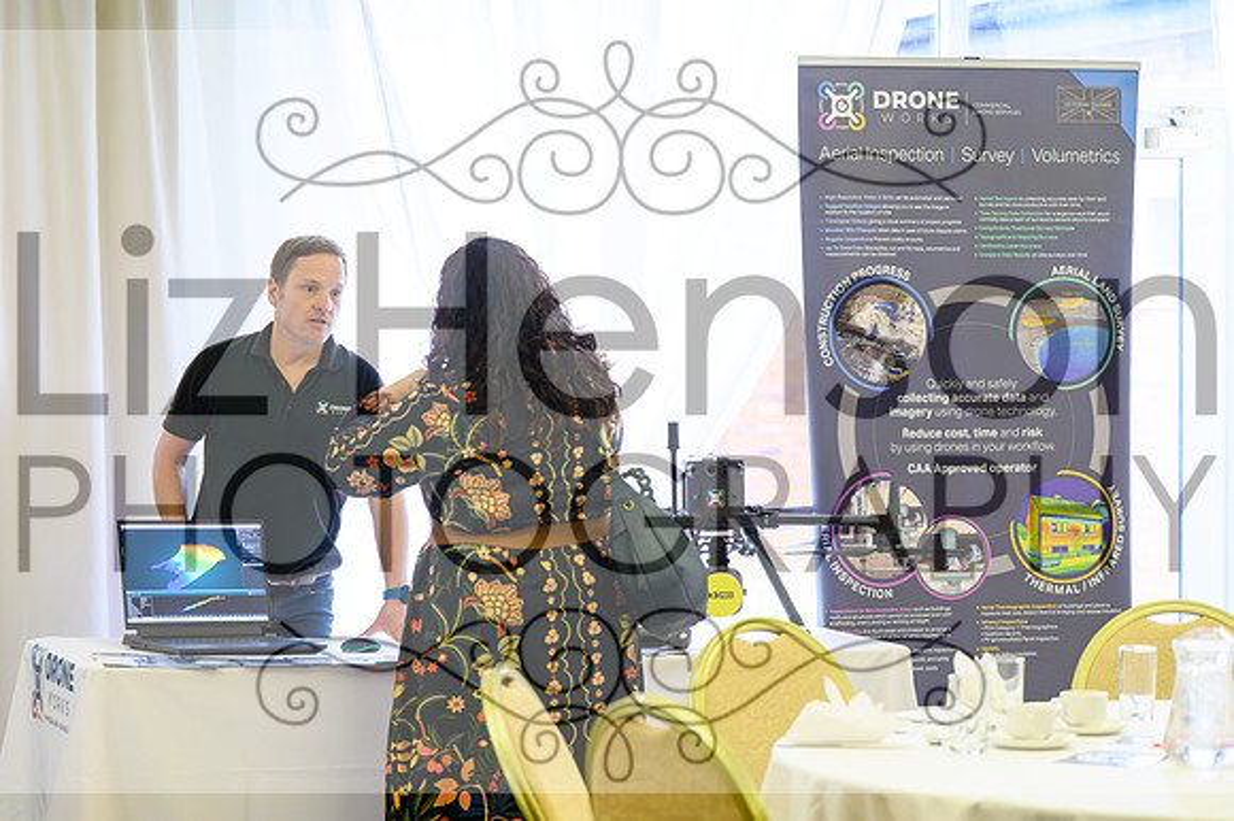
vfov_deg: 12.0
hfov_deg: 17.9
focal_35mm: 114
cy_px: 443
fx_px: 3920
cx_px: 551
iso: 1600
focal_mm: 98
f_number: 3.5
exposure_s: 1/200
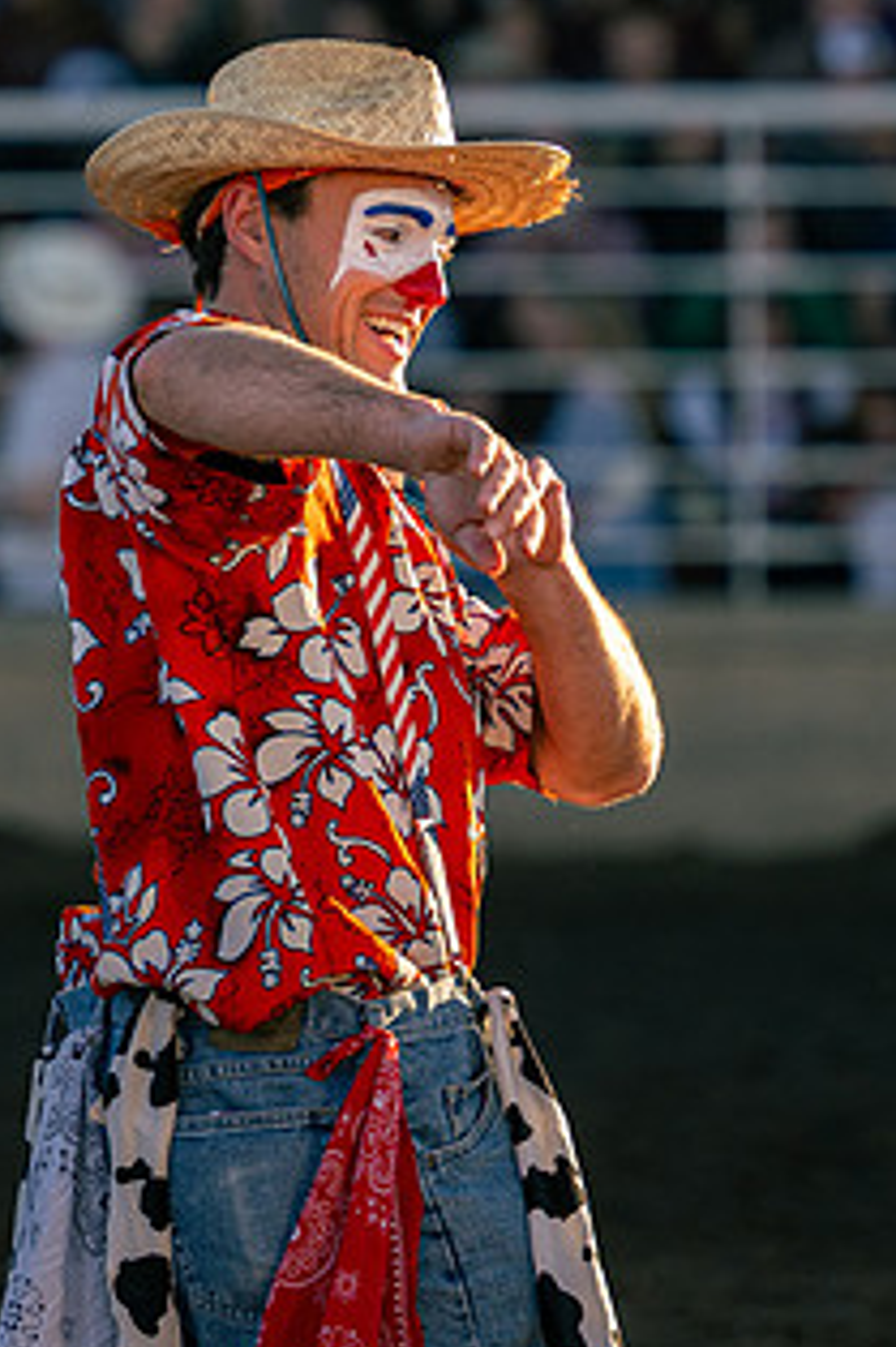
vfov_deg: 5.1
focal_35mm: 404
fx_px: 15098
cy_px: 280
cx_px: 236
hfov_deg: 3.4
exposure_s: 1/1000
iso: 160
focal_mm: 135
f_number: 2.8
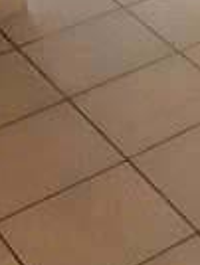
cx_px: 408
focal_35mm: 143
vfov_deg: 12.4
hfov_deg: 9.7
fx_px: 1098
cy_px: -243
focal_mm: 4.12
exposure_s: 1/149
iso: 40
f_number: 2.2
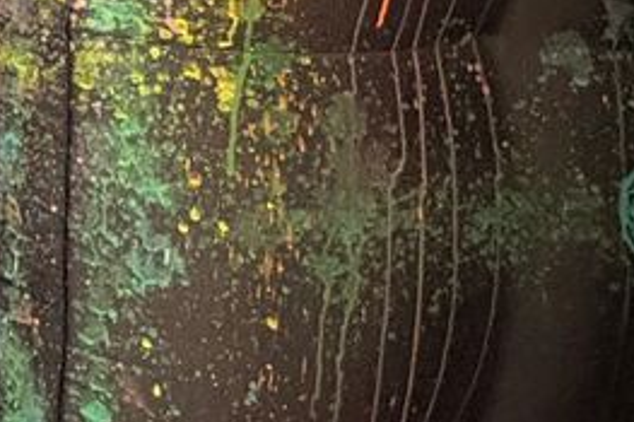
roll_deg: +1.8
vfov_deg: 16.6
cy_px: -268
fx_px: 1267
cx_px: -505
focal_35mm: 72
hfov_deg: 20.2
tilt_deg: -5.4
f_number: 2.2
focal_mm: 2.22
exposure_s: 1/40
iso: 800
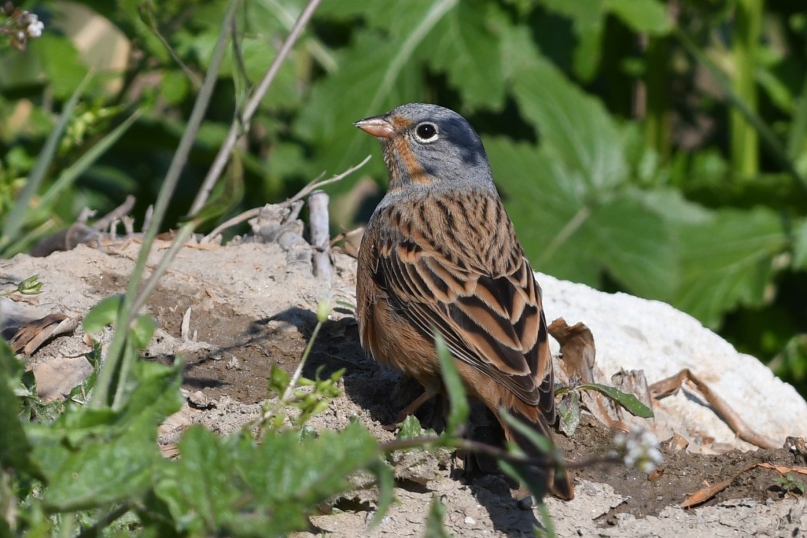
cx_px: 404
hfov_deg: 6.5
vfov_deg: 4.4
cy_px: 269
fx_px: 7061
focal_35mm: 315
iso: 200
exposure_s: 1/800
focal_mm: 210
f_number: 7.1
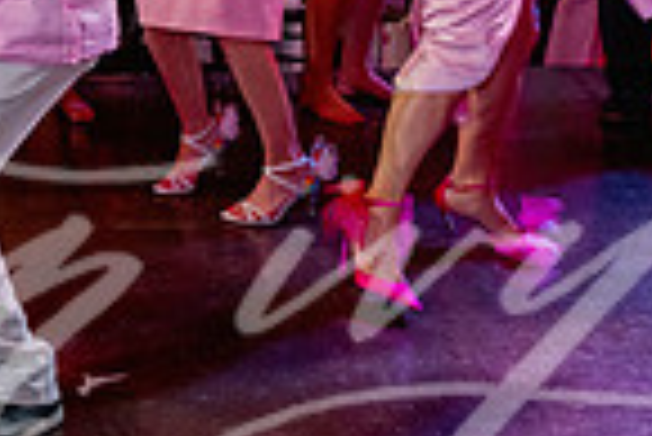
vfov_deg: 13.4
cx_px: -324
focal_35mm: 96
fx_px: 1740
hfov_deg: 18.7
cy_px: -240
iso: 1250
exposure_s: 1/60
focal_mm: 24
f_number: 3.5
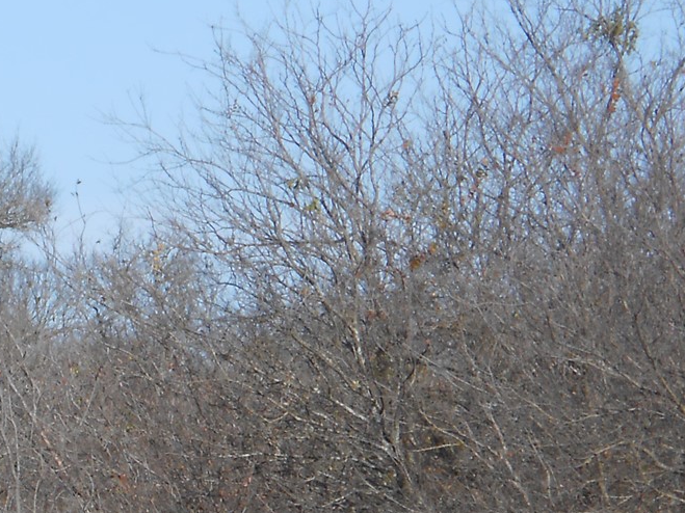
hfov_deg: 4.1
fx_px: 9596
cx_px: -113
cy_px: 510
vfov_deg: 3.1
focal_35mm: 485
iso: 80
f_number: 6.5
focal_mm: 27.6
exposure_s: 1/320
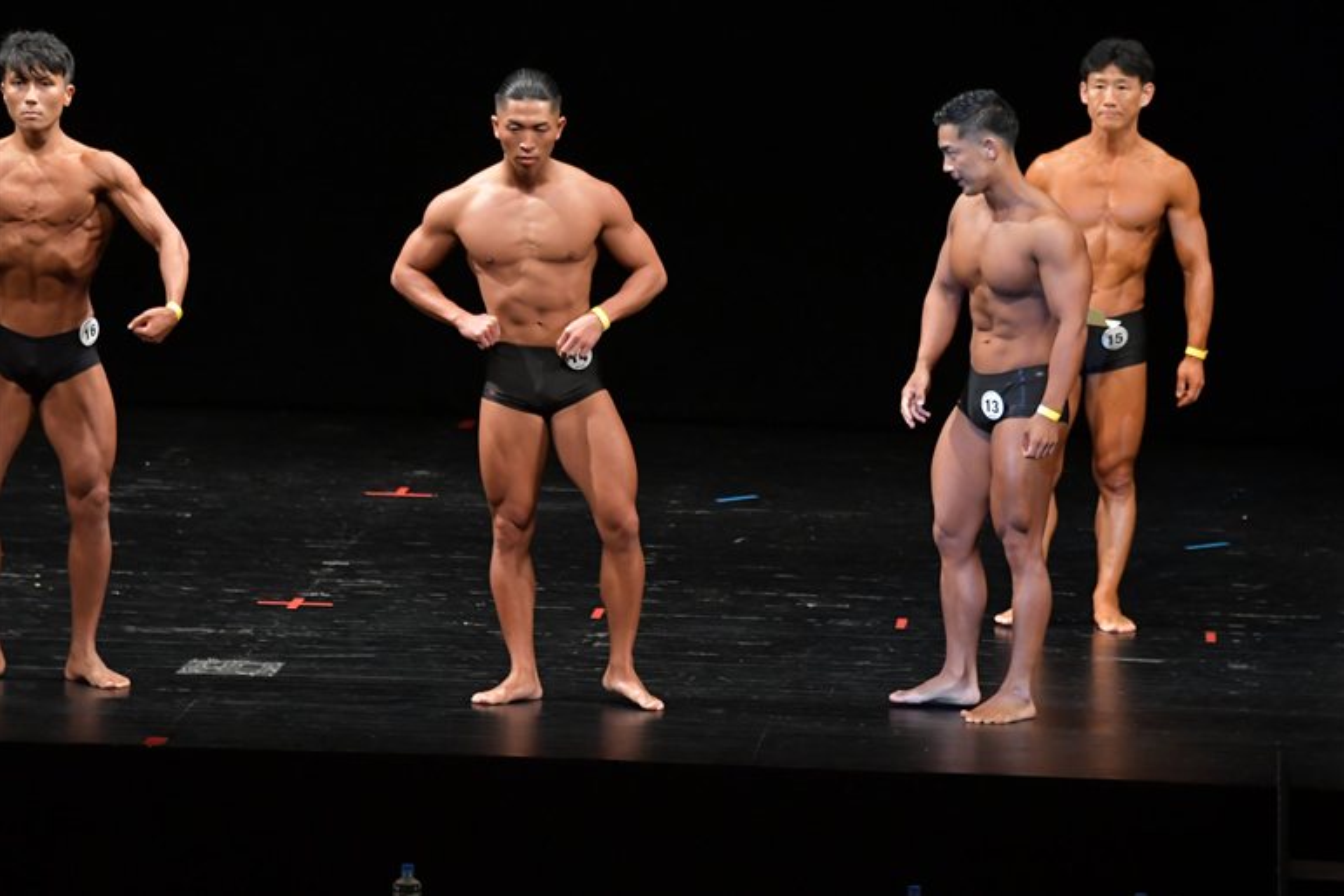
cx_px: 674
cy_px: 448
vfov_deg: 6.8
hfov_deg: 10.1
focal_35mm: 203
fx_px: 7578
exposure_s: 1/400
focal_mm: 135
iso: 3200
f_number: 5.6
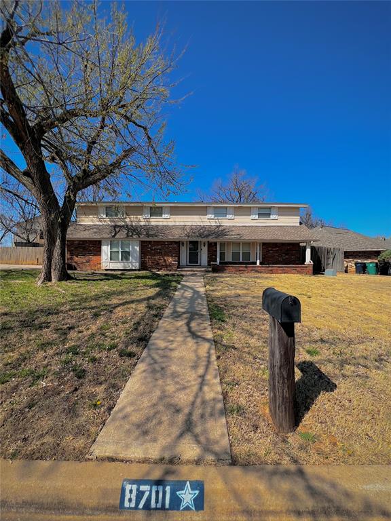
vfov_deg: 106.2
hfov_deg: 89.9
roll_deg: -0.2
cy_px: 260
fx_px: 196
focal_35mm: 13
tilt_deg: -0.5
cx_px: 196
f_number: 1.8
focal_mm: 1.57
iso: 32
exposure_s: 1/1277
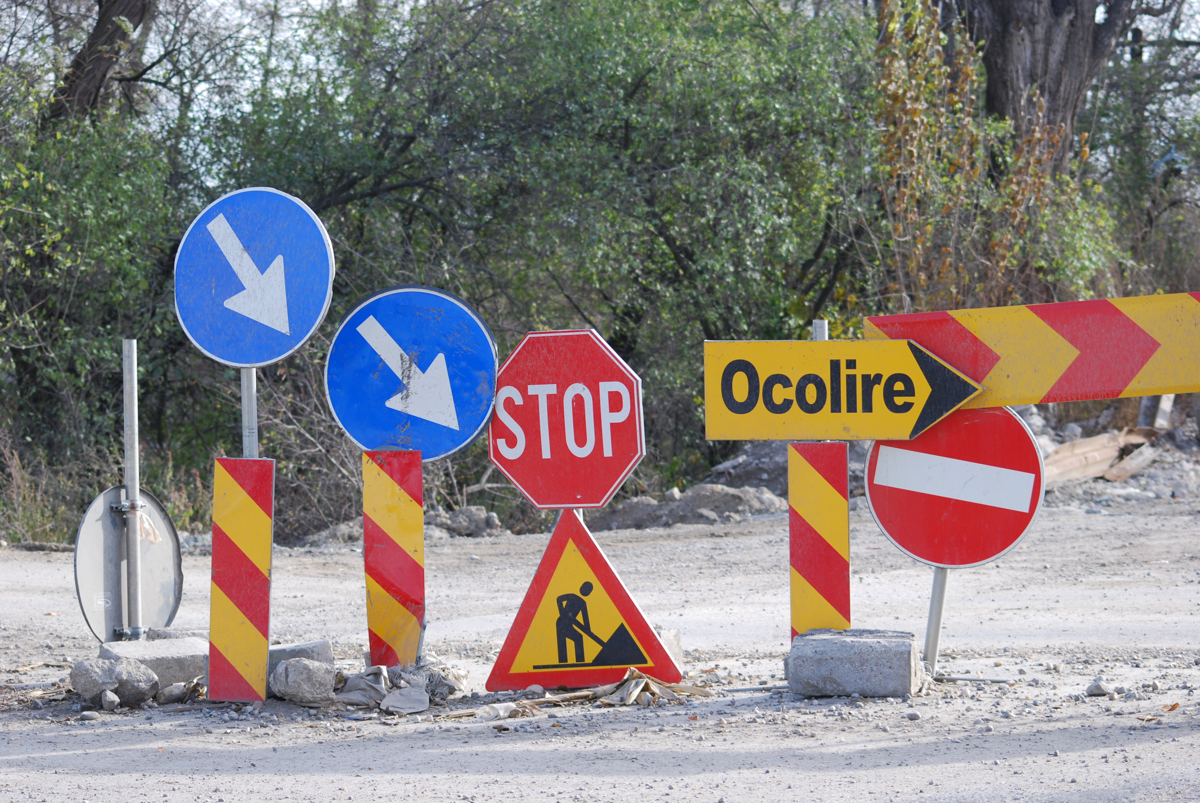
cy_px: 402
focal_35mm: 105
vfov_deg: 13.1
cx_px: 600
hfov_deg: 19.4
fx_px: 3504
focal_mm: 70
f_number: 4.5
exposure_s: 1/320
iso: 200
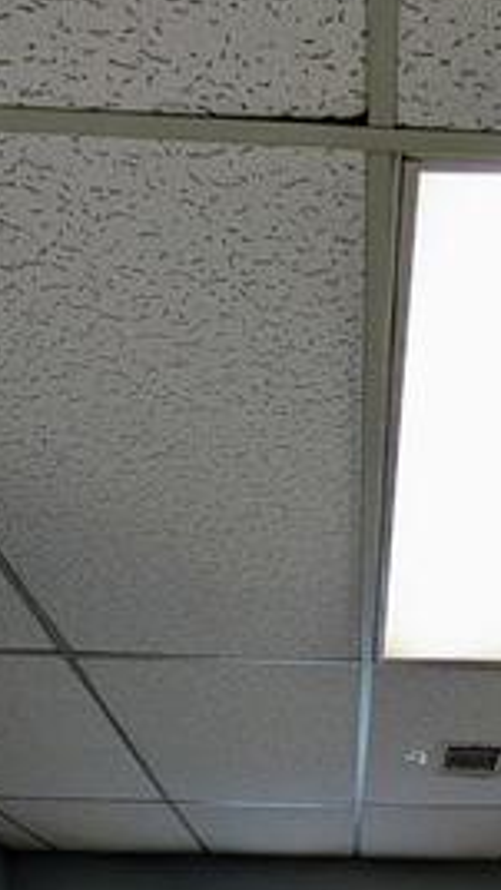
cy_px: 1222
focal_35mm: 39
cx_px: 392
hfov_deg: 29.8
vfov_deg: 33.2
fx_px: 920
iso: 61
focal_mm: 2.02
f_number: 1.7
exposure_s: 1/60
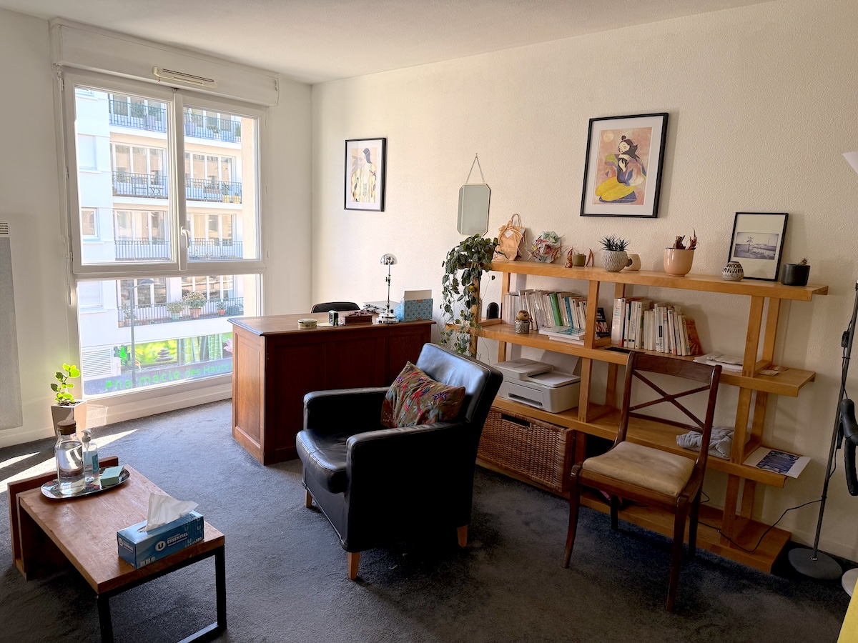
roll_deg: -2.7
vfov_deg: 56.8
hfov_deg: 71.6
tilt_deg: -9.3
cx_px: 429
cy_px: 322
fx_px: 595
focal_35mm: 24
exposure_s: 1/234
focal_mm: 6.76
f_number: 1.78
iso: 100
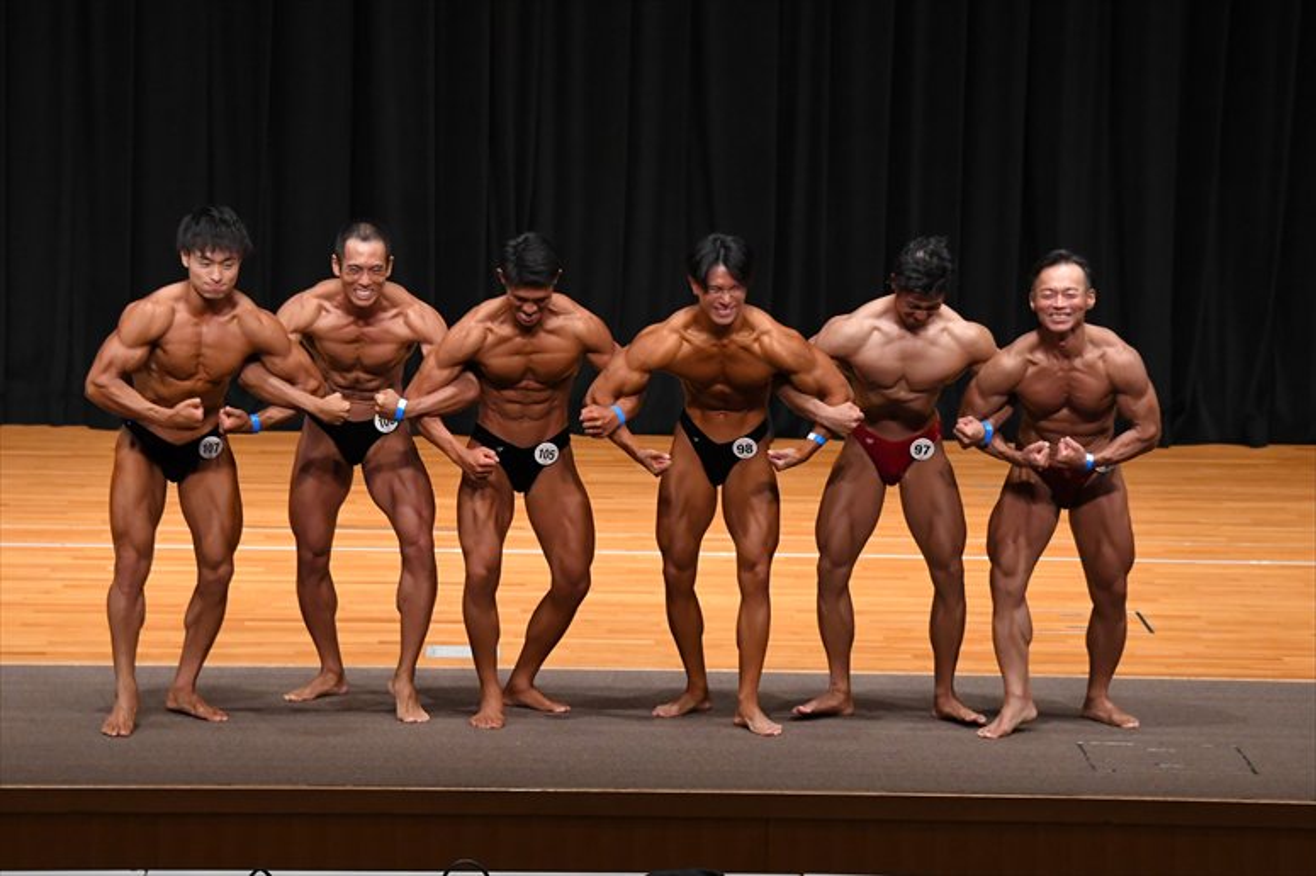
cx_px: 658
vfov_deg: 8.2
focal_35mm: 168
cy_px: 438
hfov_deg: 12.2
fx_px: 6138
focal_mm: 112
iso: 4000
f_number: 5.6
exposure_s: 1/400
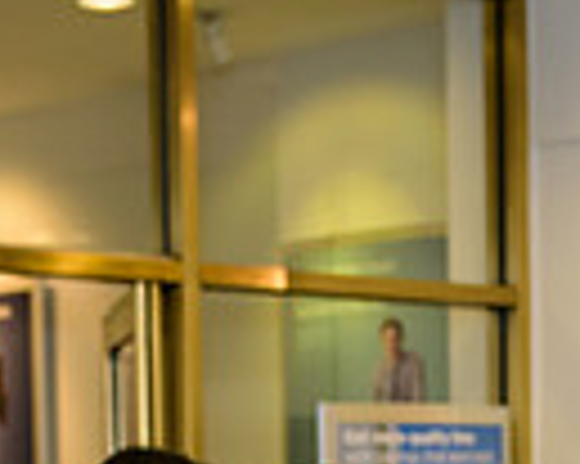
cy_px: 719
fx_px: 2316
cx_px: 351
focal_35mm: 135
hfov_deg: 14.3
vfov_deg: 10.9
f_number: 3.2
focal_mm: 32
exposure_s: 1/125
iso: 400
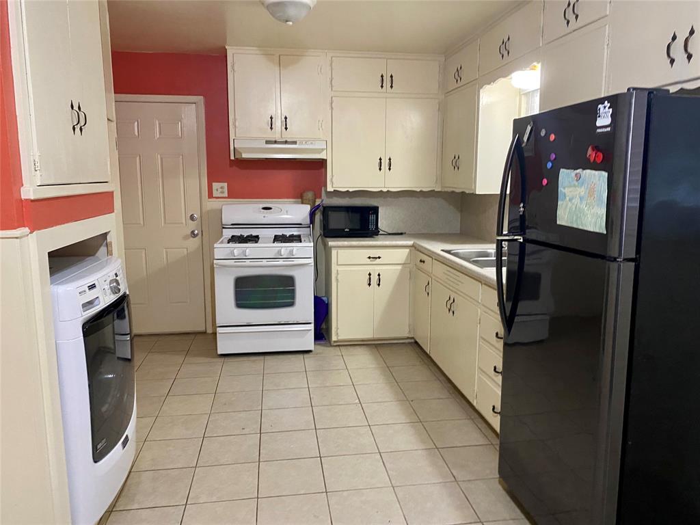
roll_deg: +0.6
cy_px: 262
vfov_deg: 53.1
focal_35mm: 26
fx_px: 526
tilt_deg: -6.9
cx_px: 350
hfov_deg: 67.3
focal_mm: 4.25
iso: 400
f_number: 1.8
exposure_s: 1/40
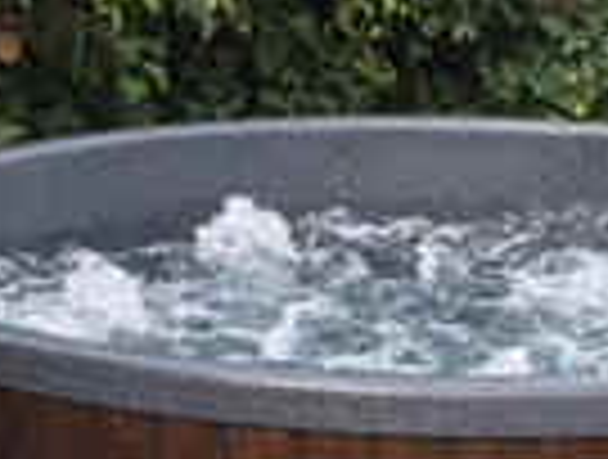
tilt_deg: -17.8
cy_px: 464
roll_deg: +0.3
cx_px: 360
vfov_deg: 10.8
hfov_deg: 14.4
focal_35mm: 137
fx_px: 2413
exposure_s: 1/306
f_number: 2.2
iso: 25
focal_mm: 4.15
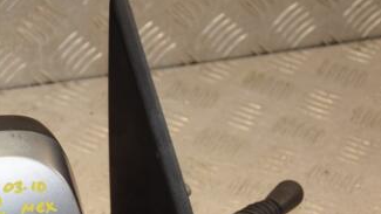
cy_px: 193
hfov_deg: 14.7
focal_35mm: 145
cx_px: 47
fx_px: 1465
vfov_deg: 8.3
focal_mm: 50
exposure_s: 1/200
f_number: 5.6
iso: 800
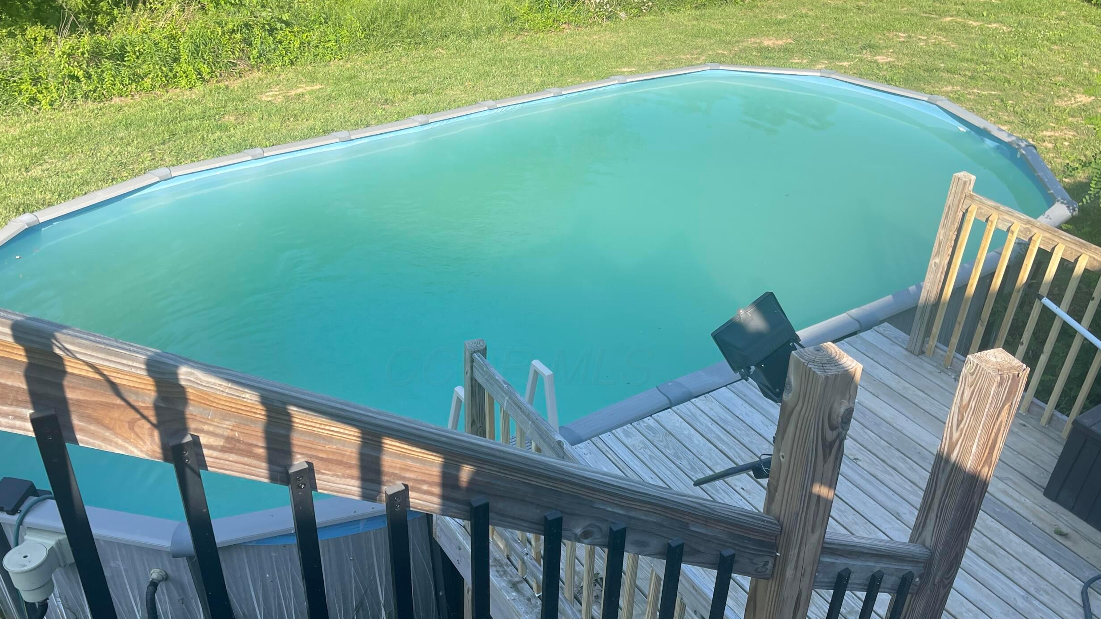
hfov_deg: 59.4
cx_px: 519
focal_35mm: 33
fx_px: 963
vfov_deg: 35.5
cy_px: 366
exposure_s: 1/1323
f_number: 1.6
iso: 32
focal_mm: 5.1
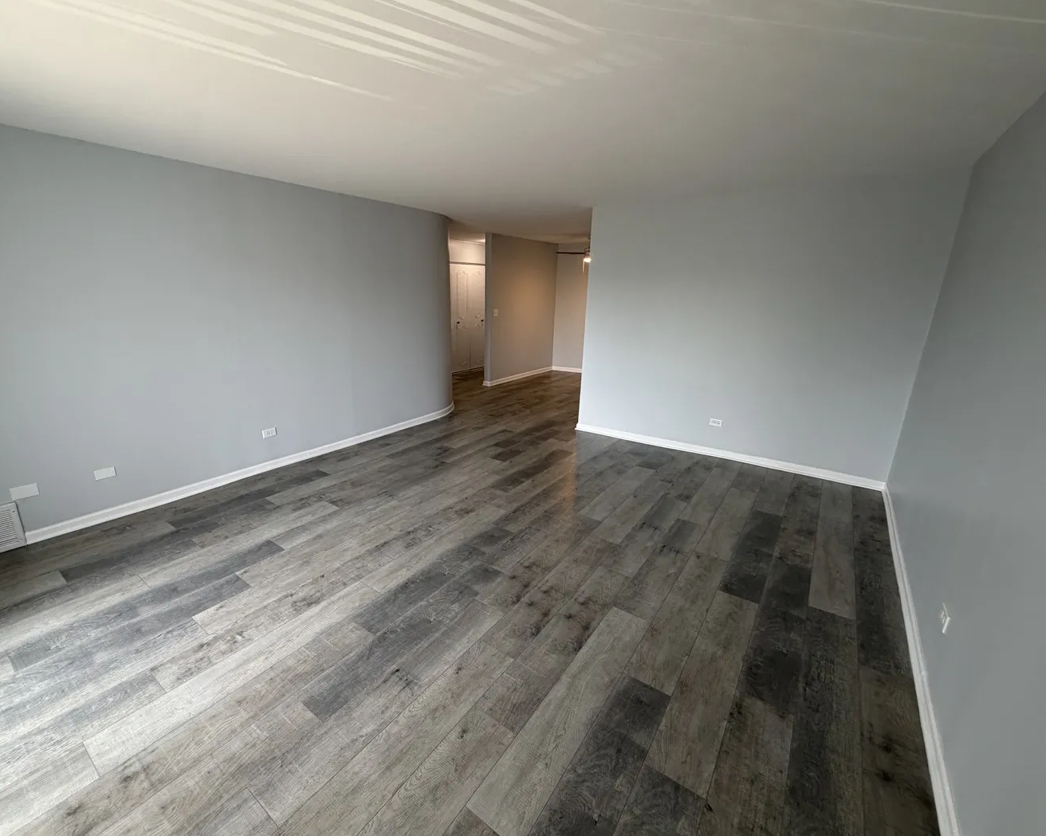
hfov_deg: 96.7
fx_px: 464
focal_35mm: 15
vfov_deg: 84.0
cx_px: 490
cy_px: 418
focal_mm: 2.22
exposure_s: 1/120
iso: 160
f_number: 2.2
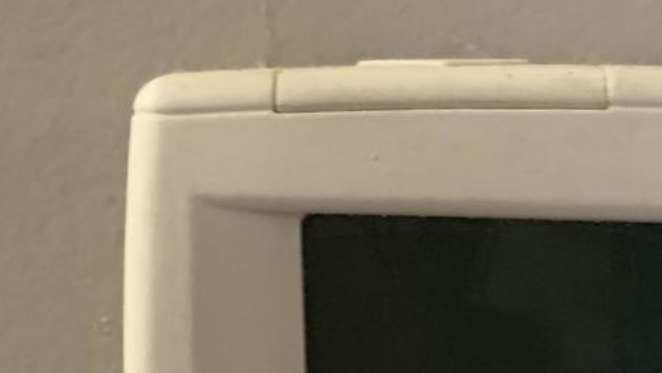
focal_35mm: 90
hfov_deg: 22.5
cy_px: 537
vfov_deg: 12.8
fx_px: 1580
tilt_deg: -13.8
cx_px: 707
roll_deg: -1.2
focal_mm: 4.25
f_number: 1.8
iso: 500
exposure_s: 1/30
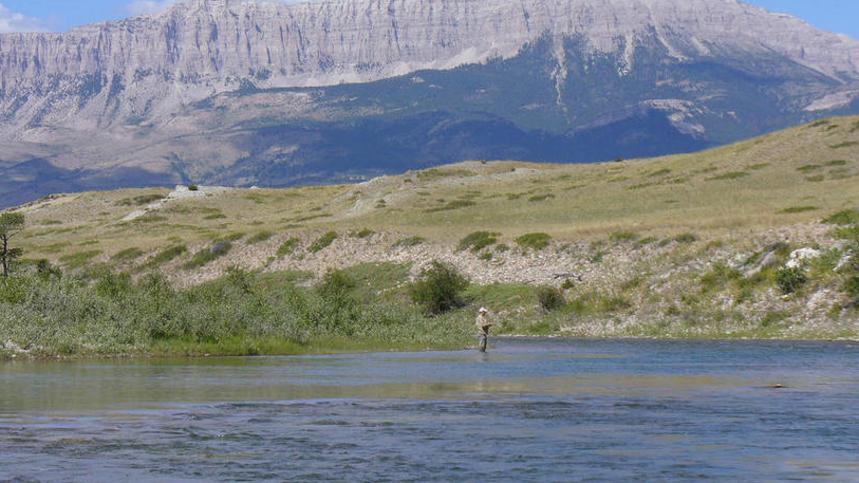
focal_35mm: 114
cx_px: 428
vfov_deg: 10.6
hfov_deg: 18.8
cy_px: 204
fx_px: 2596
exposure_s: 1/1000
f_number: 3.5
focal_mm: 17.2
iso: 80
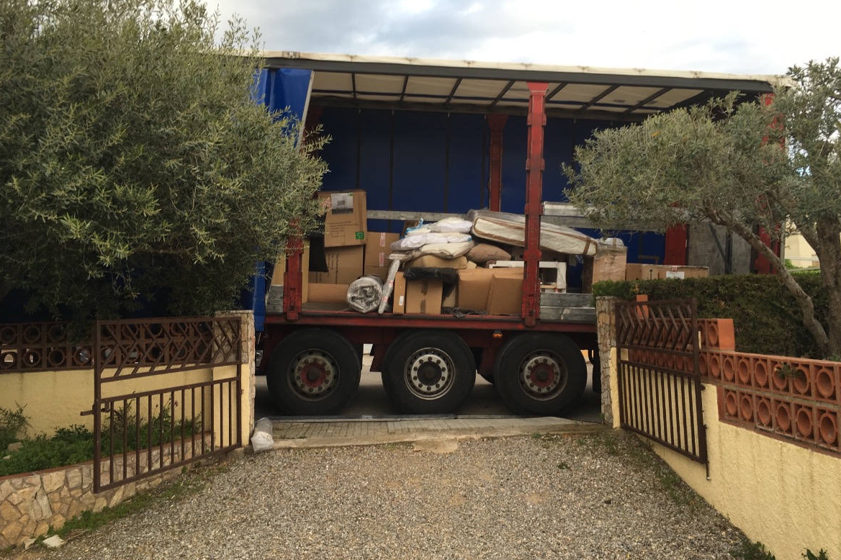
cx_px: 428
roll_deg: +2.8
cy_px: 256
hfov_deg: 60.3
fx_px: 724
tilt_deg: +4.1
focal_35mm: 31
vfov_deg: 42.3
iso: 25
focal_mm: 4.15
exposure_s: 1/127
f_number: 2.2
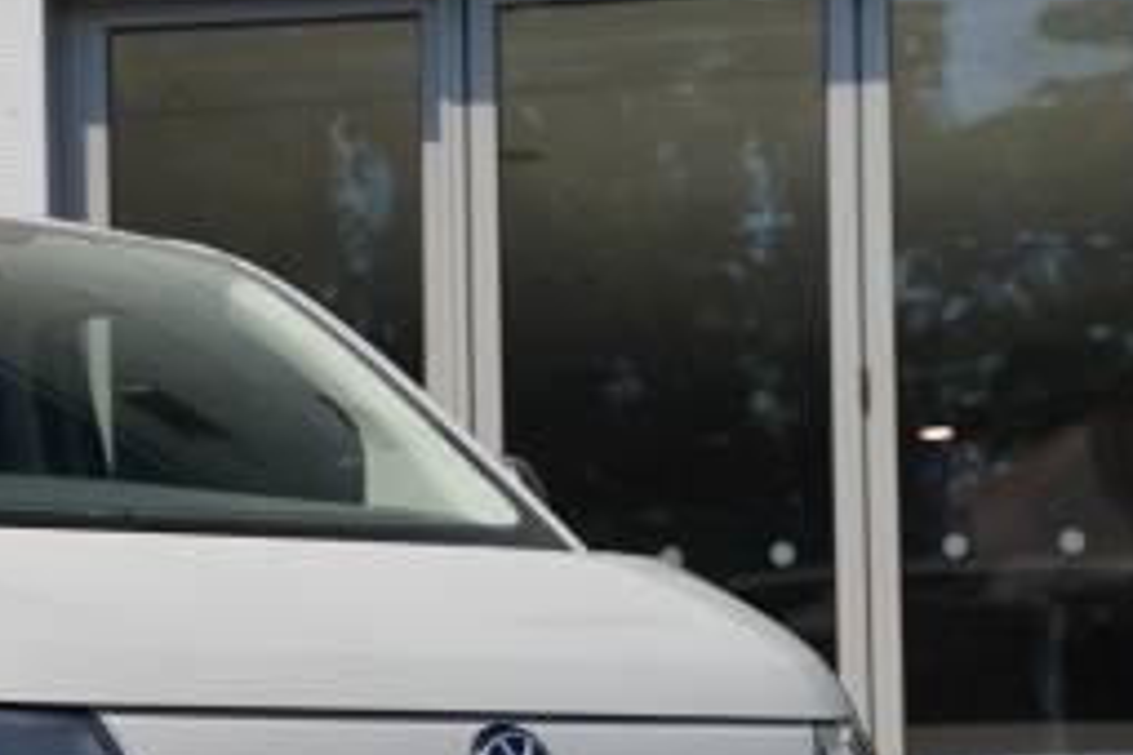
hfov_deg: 13.5
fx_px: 4673
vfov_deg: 9.2
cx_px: -195
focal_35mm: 149
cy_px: 733
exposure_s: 1/320
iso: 100
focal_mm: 59.2
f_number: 4.5
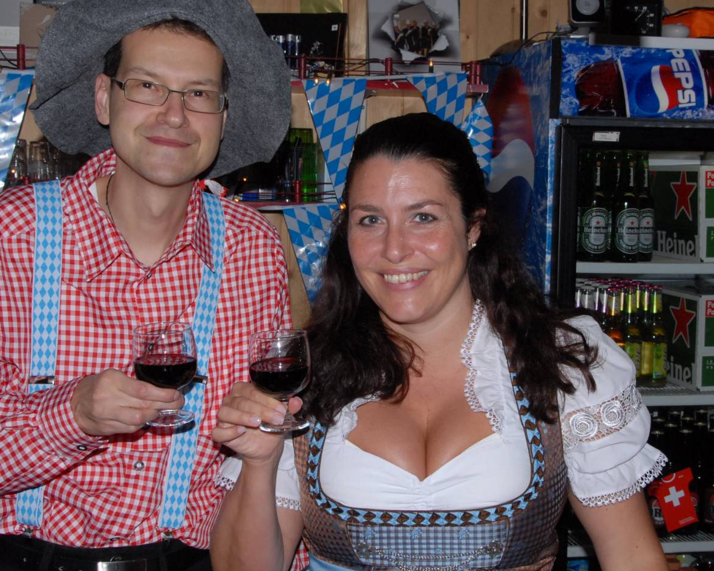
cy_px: 276
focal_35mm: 58
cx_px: 398
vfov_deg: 26.4
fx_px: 1220
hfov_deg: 32.6
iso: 500
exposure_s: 1/125
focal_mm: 27
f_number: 11
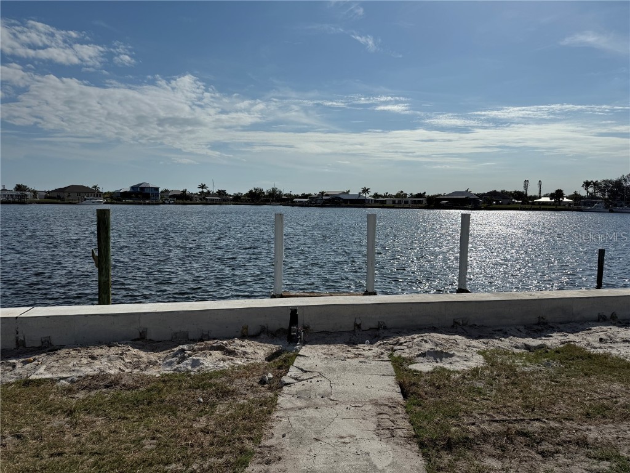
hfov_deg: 71.6
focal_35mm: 24
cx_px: 315
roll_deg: -0.4
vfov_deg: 56.8
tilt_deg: -3.3
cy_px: 236
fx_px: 437
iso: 64
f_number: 1.78
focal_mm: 6.76
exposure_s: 1/17544
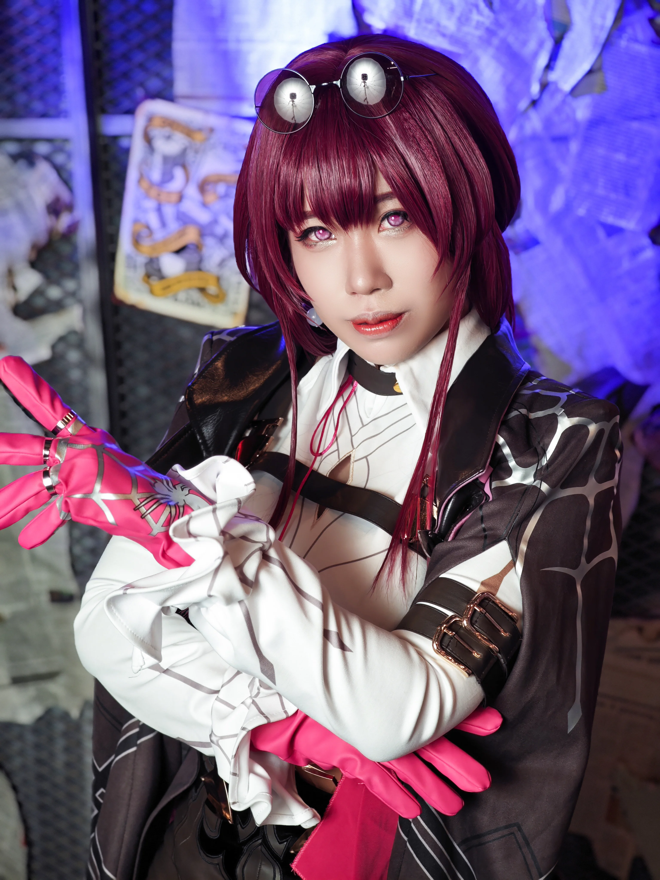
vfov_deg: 26.0
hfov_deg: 19.6
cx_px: 330
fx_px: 1907
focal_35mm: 75
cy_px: 440
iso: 125
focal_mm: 12.28
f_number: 1.8
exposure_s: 1/120
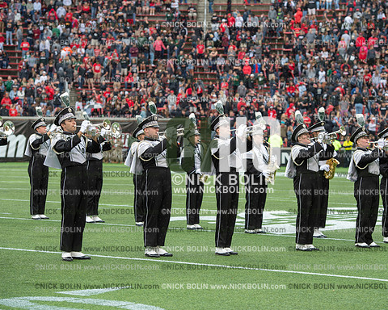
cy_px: 155
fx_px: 1458
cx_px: 223
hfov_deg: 15.1
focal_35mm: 127
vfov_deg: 12.1
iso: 400
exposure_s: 1/500
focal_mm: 112
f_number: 4
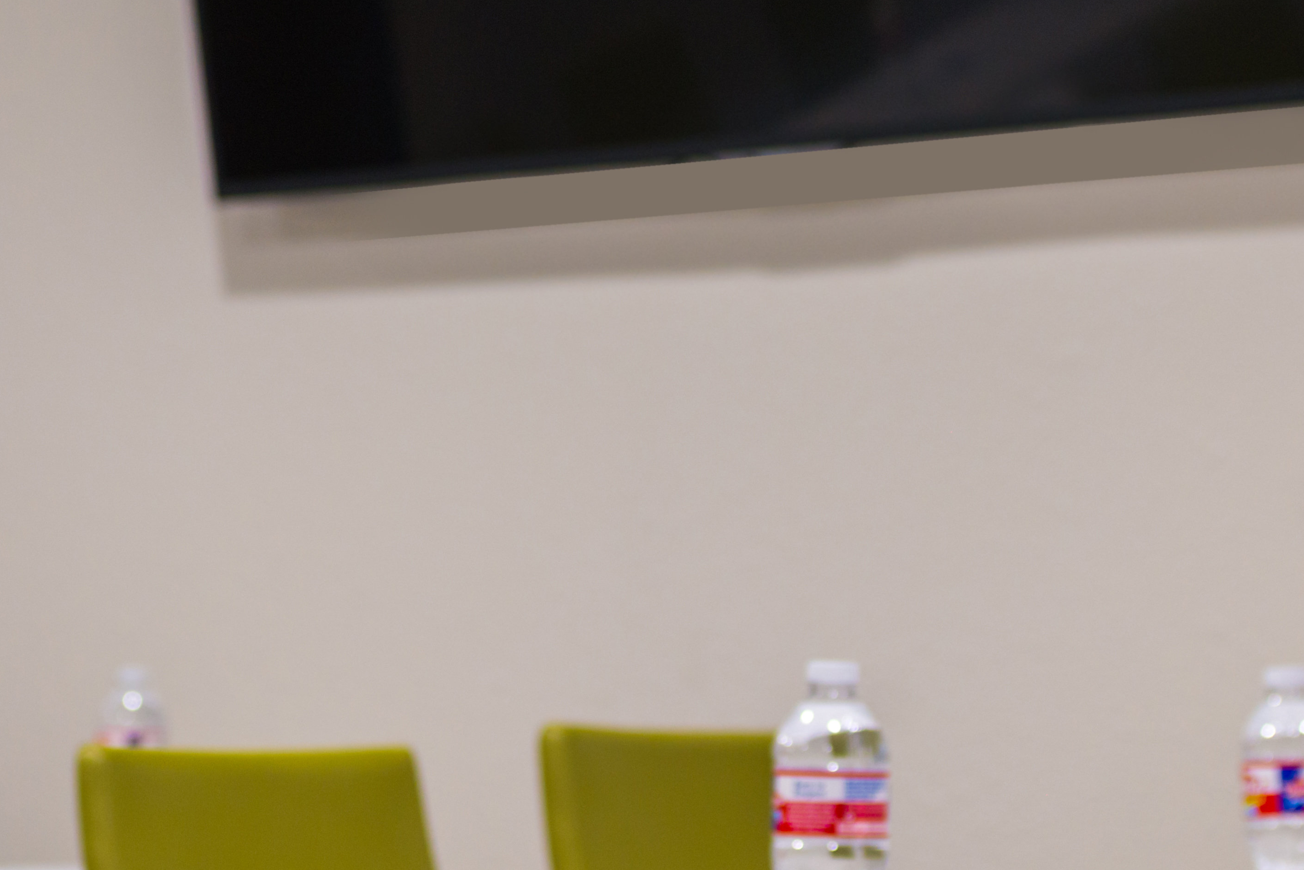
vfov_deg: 10.5
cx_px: 288
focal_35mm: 130
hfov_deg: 15.7
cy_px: 222
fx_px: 4710
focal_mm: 50
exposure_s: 1/50
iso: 200
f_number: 4.5
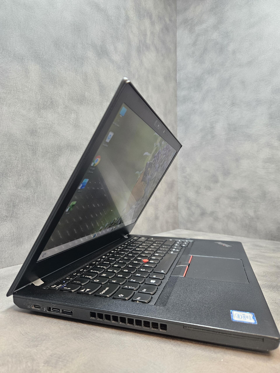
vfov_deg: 73.9
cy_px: 186
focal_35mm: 23
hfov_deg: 58.9
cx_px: 140
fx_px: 248
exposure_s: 1/100
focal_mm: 5.4
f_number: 1.8
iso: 500
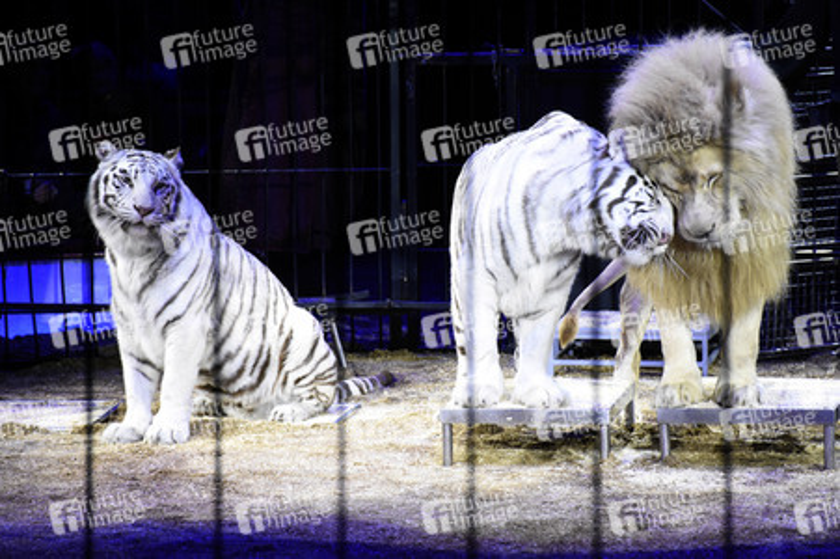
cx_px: 420
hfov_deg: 12.2
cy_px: 280
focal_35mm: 168
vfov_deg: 8.2
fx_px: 3917
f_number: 6.3
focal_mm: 112
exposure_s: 1/160
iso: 2500
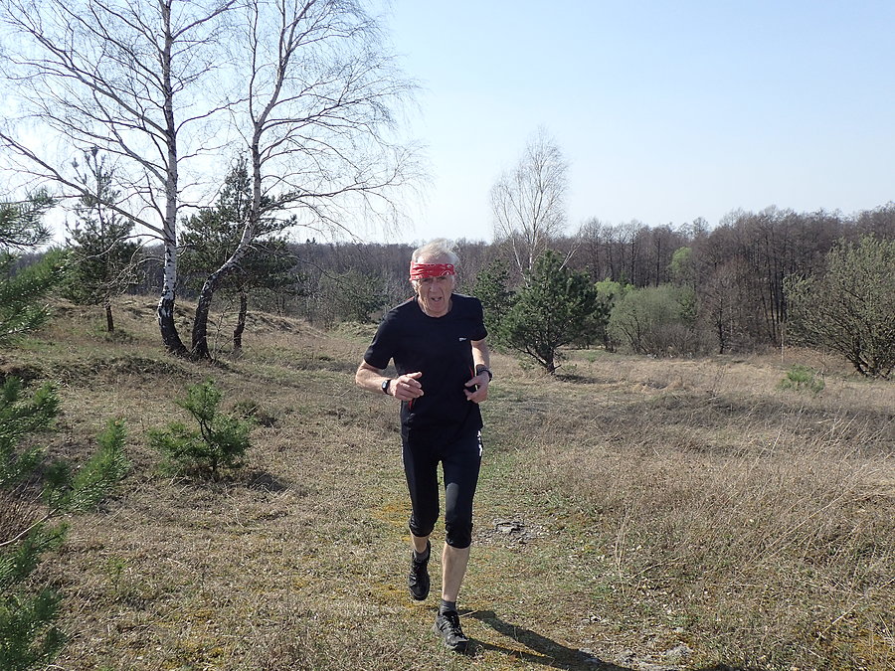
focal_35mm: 30
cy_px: 336
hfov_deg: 60.0
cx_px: 448
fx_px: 776
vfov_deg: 46.8
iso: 100
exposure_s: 1/1000
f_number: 3.2
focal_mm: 5.5
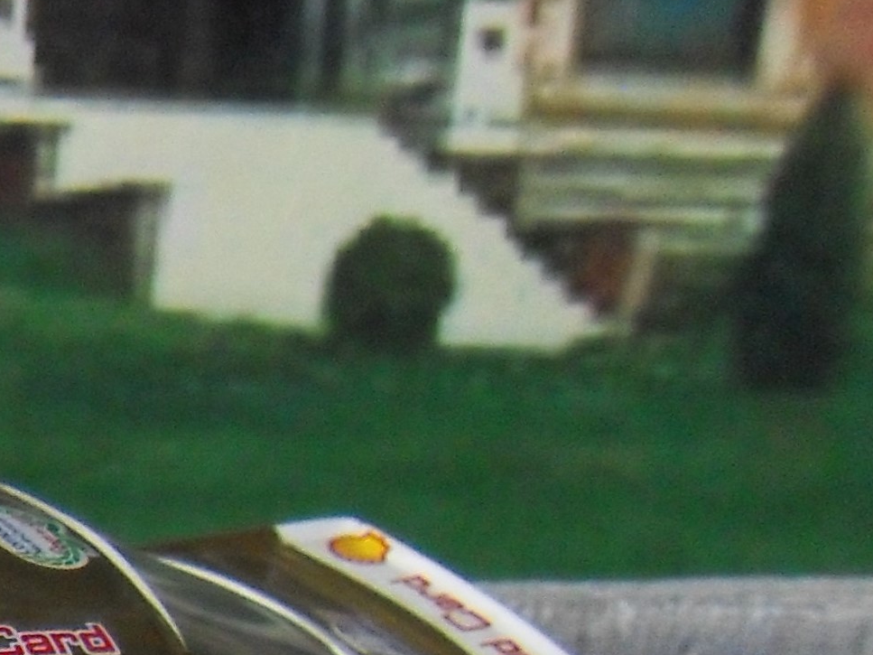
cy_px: 842
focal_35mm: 114
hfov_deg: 16.1
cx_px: -349
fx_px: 2875
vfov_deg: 12.6
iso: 400
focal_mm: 6.3
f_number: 3.5
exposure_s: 1/15
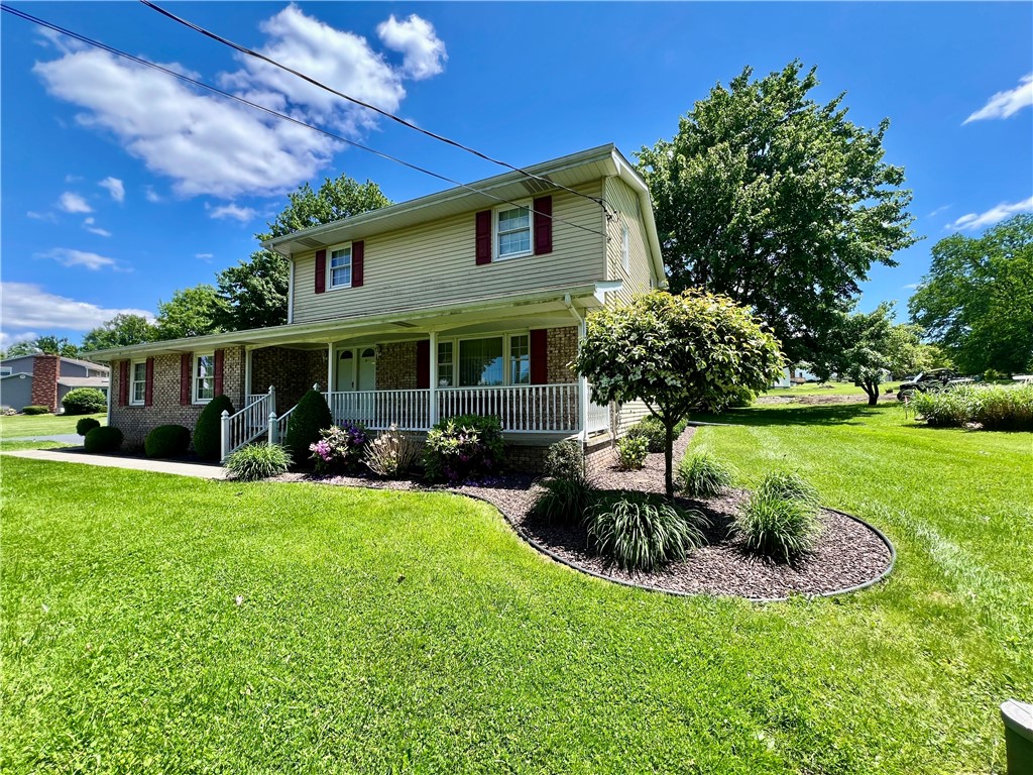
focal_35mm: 13
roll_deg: +0.5
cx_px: 516
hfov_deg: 106.2
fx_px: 388
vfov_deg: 89.9
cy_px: 388
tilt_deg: +2.2
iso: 32
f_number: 1.8
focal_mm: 1.57
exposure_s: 1/423
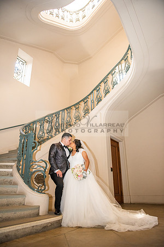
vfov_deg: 73.7
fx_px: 164
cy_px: 124
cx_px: 82
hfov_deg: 53.1
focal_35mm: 24
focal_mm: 24
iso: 1600
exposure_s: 1/160
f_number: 2.8
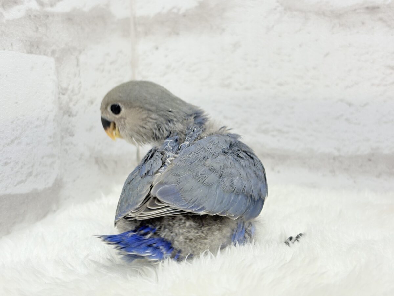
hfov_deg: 36.8
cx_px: 197
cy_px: 148
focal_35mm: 52
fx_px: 592
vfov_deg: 28.0
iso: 40
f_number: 1.6
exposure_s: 1/50
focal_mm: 5.96
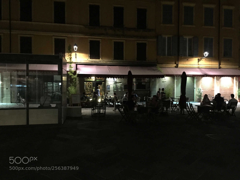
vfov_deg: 48.2
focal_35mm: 29
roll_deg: -1.2
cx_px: 120
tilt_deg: -0.9
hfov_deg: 61.7
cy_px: 90
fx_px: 201
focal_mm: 4.15
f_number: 2.2
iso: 800
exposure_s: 1/17
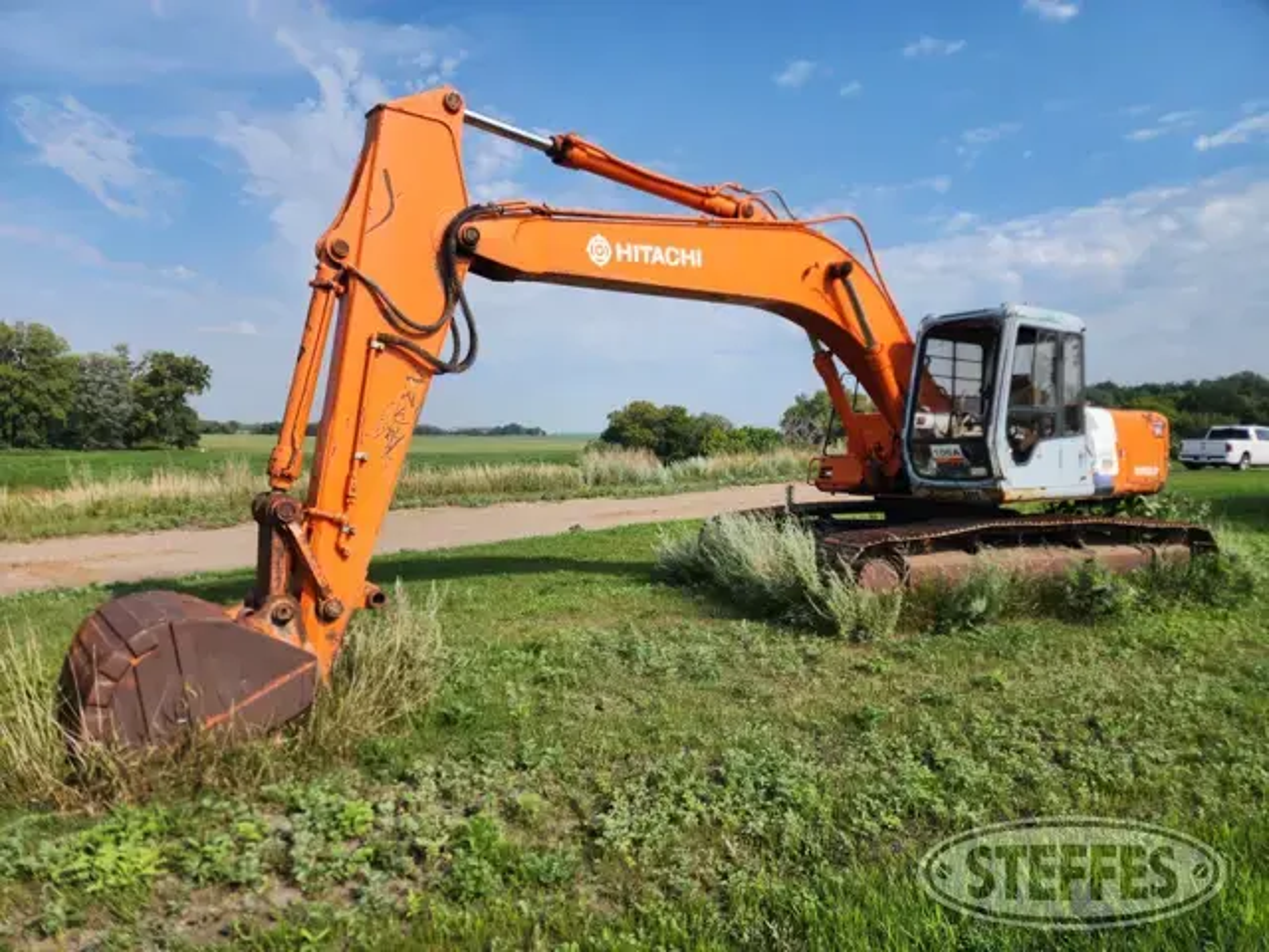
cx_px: 634
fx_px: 843
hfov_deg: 73.9
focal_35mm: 23
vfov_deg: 58.9
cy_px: 476
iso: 12
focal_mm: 6.4
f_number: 1.8
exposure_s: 1/1225
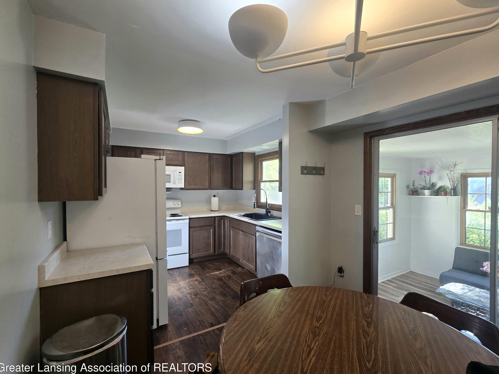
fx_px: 202
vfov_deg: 85.7
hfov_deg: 102.0
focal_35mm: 14
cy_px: 185
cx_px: 236
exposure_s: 1/60.2
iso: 100
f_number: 2.2
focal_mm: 2.2
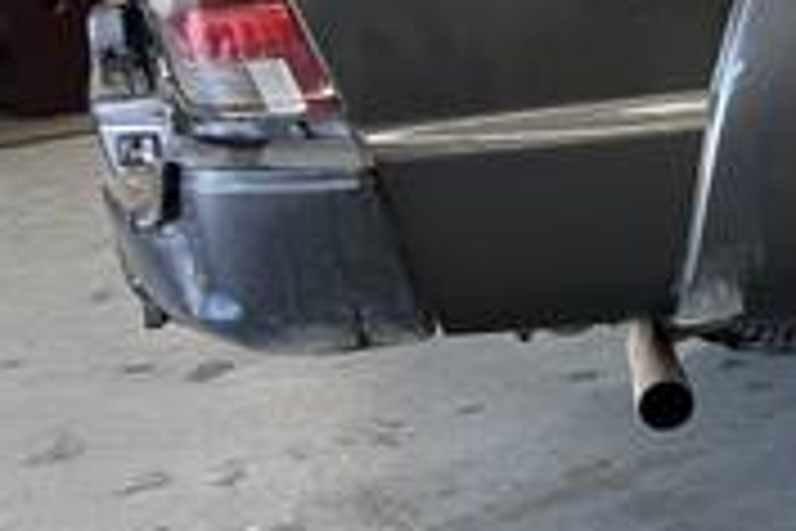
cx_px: 1421
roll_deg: +1.9
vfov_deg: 13.9
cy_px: 130
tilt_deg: -14.0
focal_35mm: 98
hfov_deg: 17.2
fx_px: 2167
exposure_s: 1/60
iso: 100
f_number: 1.5
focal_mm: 5.7
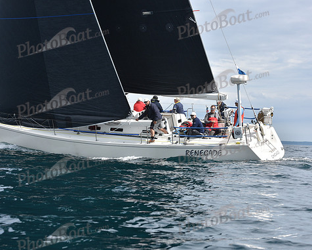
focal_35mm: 80
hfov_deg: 23.8
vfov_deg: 19.2
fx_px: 739
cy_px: 126
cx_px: 144
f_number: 8
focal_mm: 70
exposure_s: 1/800
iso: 250
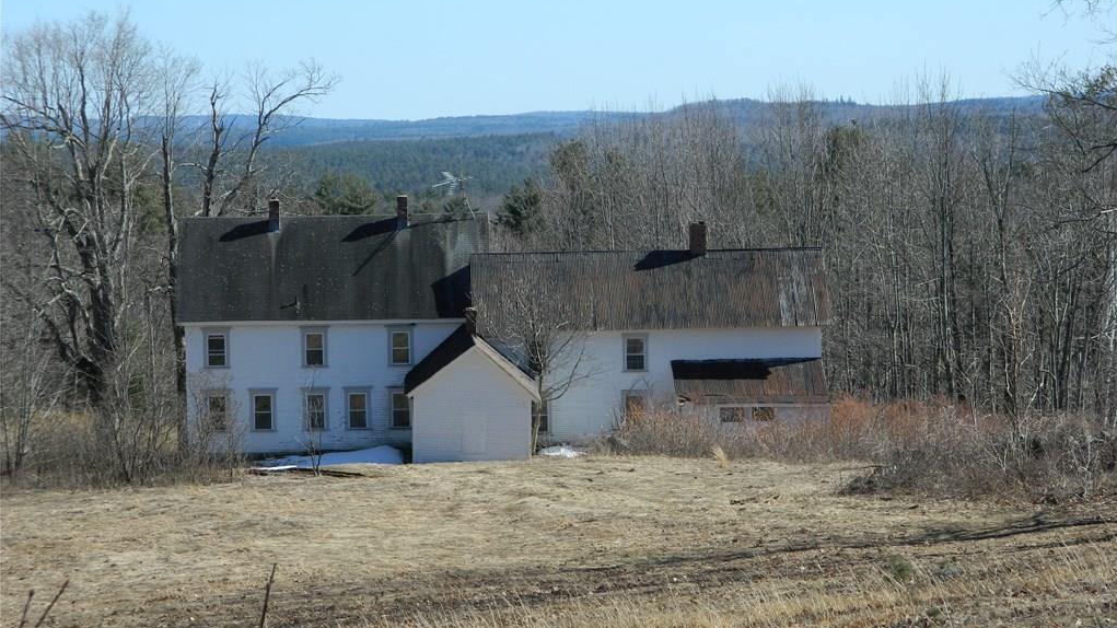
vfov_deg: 8.6
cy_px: 267
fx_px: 4176
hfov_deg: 15.2
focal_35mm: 141
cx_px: 559
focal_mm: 23.2
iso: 80
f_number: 4.7
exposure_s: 1/400
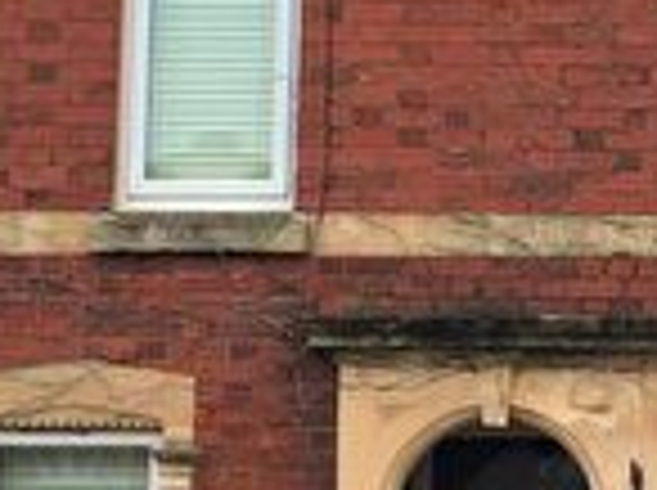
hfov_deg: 13.9
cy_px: 229
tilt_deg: +8.5
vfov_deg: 10.6
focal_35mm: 139
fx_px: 2634
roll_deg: -0.2
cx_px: 747
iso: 25
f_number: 2.2
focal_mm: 4.15
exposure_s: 1/103
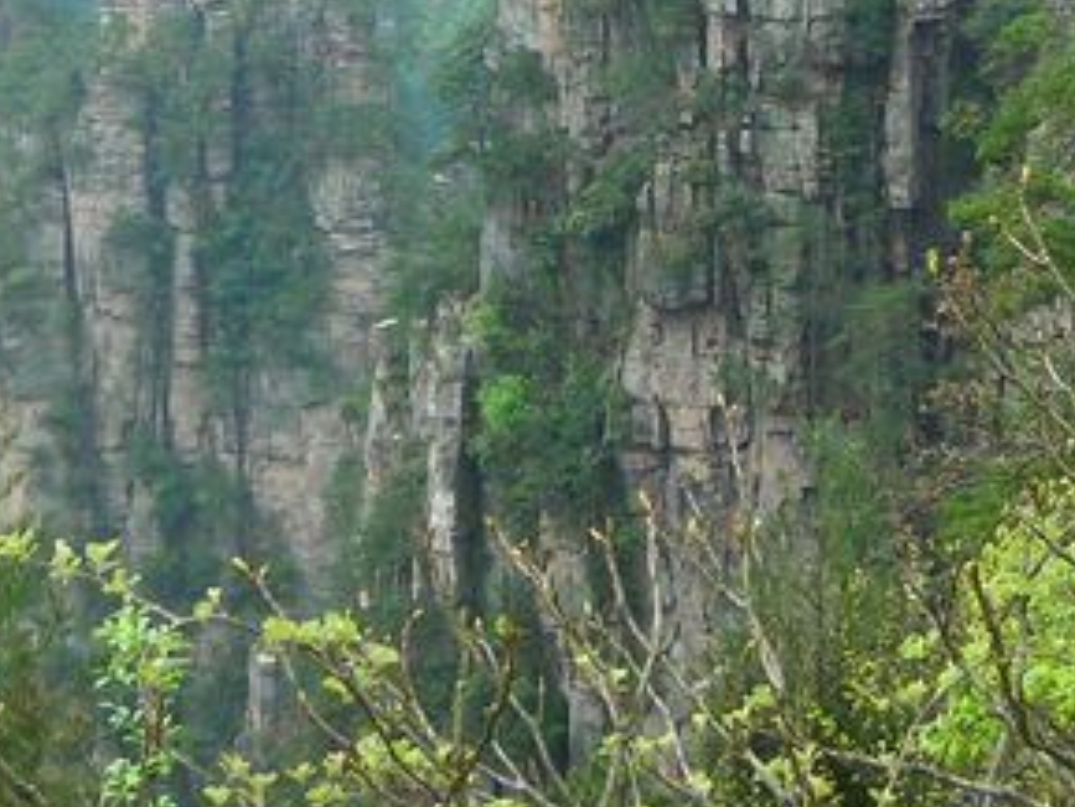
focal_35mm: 180
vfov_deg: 8.1
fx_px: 5592
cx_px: 368
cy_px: -260
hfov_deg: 11.0
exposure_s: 1/163
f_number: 3.9
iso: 50
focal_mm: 10.8
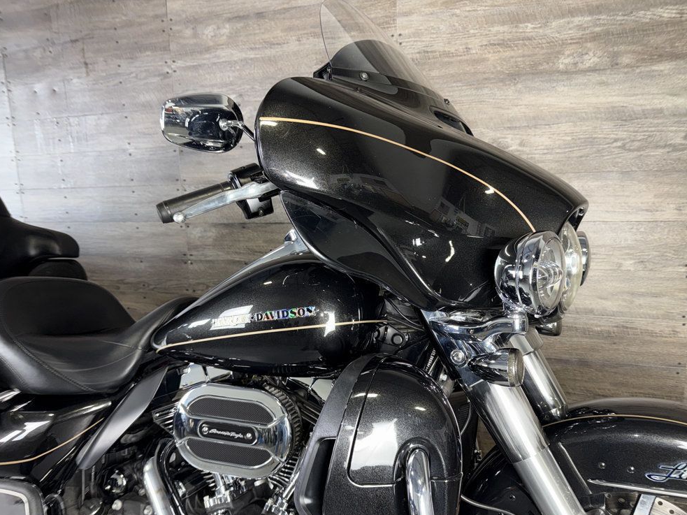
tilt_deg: -6.2
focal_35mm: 25
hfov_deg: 69.4
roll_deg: +2.3
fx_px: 496
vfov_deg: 54.9
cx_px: 354
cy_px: 267
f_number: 1.78
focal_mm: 6.76
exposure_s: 1/20
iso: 64
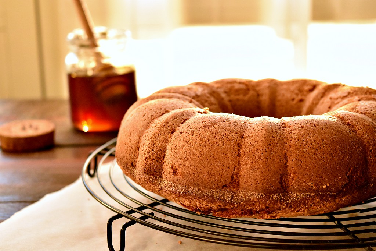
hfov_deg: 28.1
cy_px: 126
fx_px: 752
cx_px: 188
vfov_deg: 18.9
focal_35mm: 72
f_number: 5.3
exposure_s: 1/250
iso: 2500
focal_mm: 48
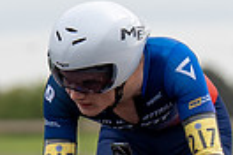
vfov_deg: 1.0
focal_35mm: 1311
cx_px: 87
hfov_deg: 1.6
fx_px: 8484
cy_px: 298
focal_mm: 171
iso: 125
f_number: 3.5
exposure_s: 1/1000
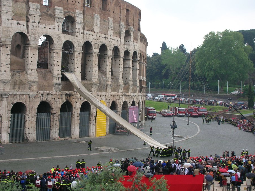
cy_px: 86
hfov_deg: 29.0
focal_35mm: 67
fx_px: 494
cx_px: 119
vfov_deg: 21.9
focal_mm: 10.1
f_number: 4
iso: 50
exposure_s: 1/86.7
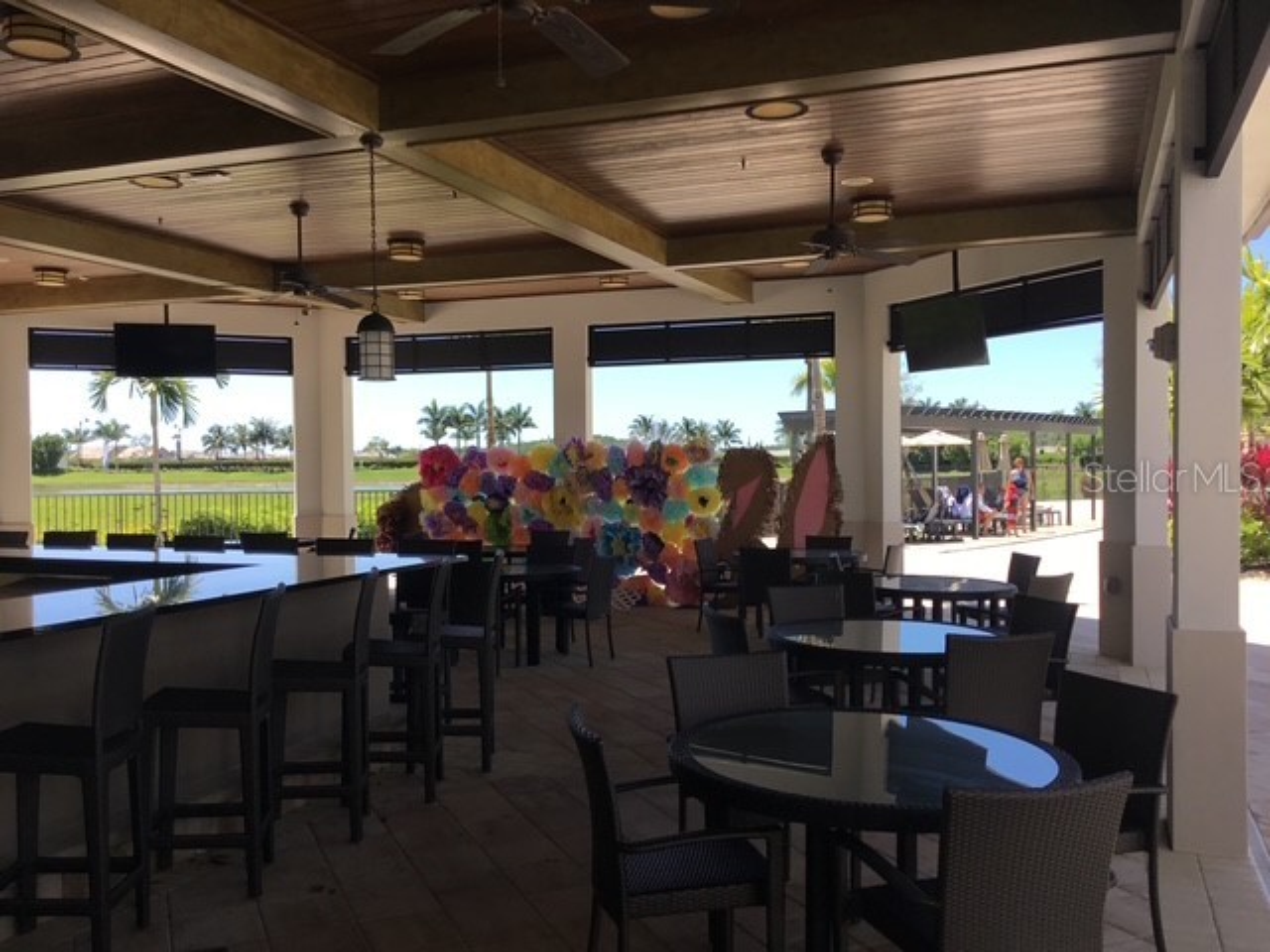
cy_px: 476
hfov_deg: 58.4
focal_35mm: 31
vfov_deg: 45.4
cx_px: 635
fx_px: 1137
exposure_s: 1/515
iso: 25
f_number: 2.4
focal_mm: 3.3
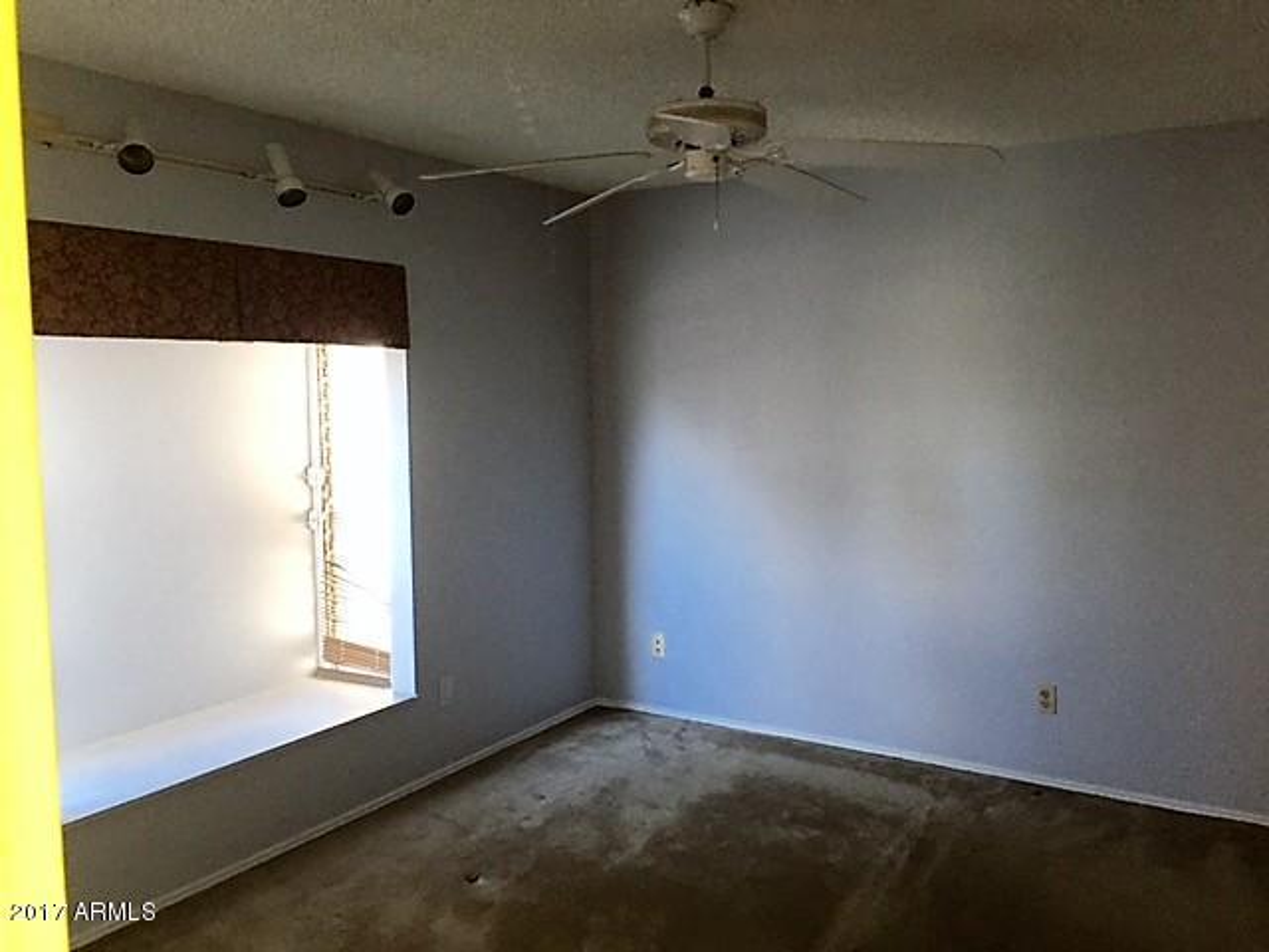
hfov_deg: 61.7
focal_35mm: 29
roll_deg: +0.1
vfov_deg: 48.2
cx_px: 634
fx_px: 1063
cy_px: 476
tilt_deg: -5.3
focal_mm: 4.15
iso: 200
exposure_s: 1/30
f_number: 2.2
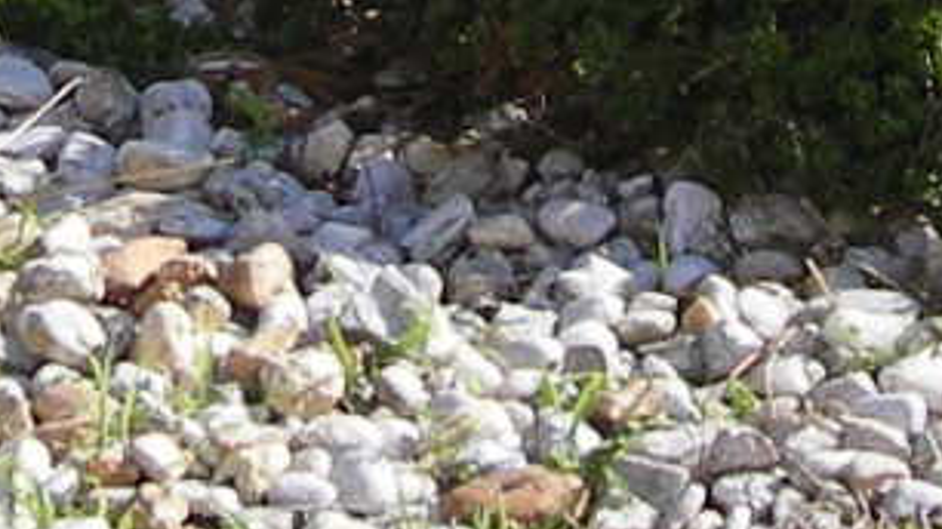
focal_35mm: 277
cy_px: -1012
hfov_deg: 7.8
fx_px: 6918
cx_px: 776
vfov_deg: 4.2
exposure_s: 1/180
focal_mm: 6.3
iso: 70
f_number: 6.4
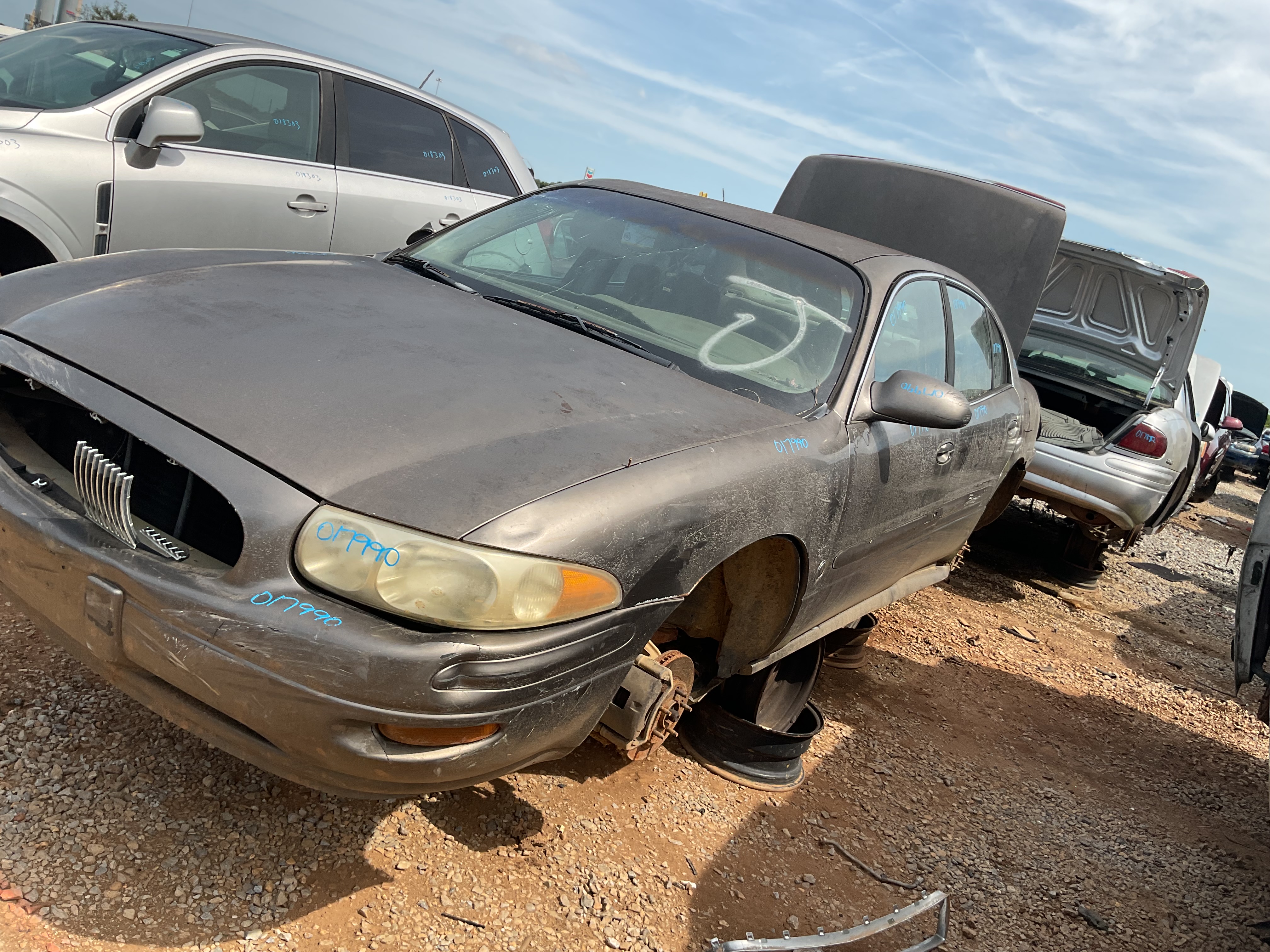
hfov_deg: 61.7
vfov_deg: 48.2
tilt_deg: -10.4
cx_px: 635
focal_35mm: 29
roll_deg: -17.4
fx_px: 1064
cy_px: 476
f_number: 1.8
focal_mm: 3
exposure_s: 1/1451
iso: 16
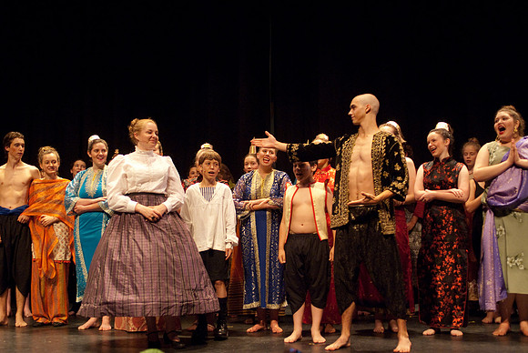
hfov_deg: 38.8
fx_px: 749
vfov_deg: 26.5
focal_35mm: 51
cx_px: 264
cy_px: 176
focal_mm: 34
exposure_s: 1/125
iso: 1000
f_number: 2.8
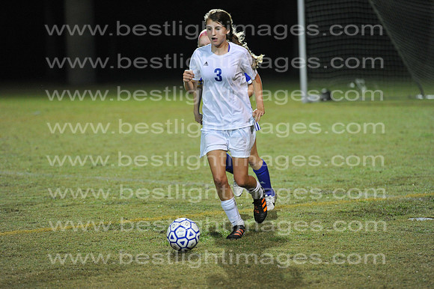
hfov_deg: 10.3
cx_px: 217
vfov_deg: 6.9
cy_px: 144
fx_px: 2410
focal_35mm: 200
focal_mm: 200
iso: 5000
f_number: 3.5
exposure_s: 1/500
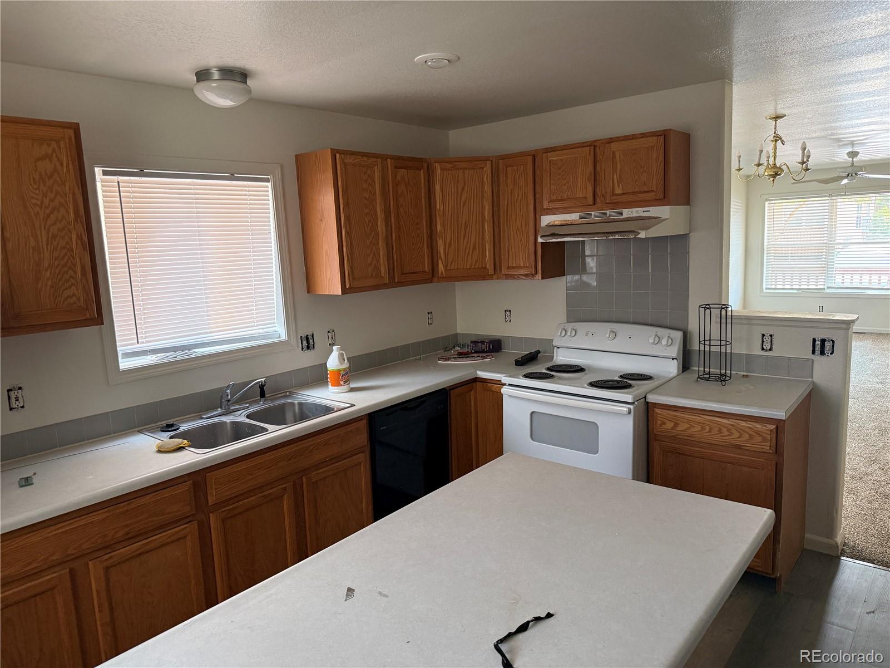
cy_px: 334
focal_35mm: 24
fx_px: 617
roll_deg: +2.5
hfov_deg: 71.6
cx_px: 445
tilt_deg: -7.4
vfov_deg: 56.8
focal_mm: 6.76
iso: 250
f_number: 1.78
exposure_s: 1/60
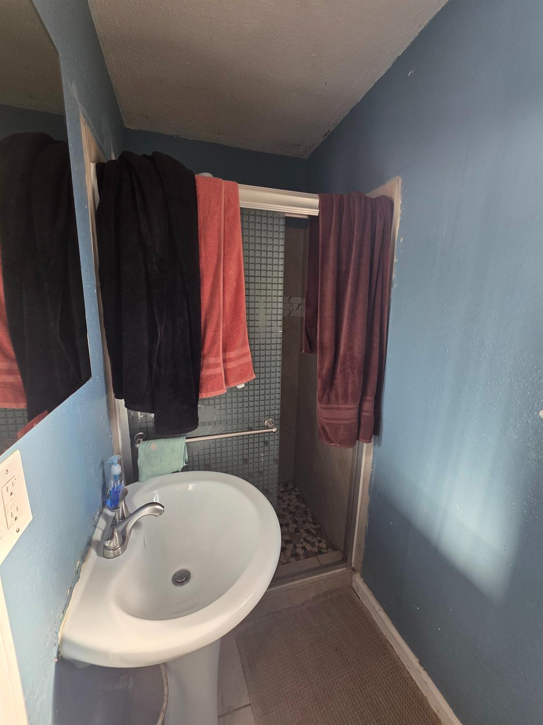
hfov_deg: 89.9
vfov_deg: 106.2
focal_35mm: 13
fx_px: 272
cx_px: 272
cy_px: 362
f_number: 1.9
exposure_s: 1/120
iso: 125
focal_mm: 2.2
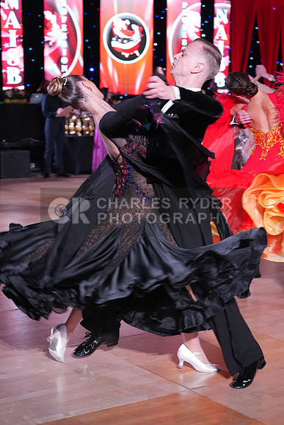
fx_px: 828
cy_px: 212
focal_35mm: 70
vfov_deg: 28.8
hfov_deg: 19.5
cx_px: 142
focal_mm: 70
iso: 3200
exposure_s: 1/250
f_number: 4.5
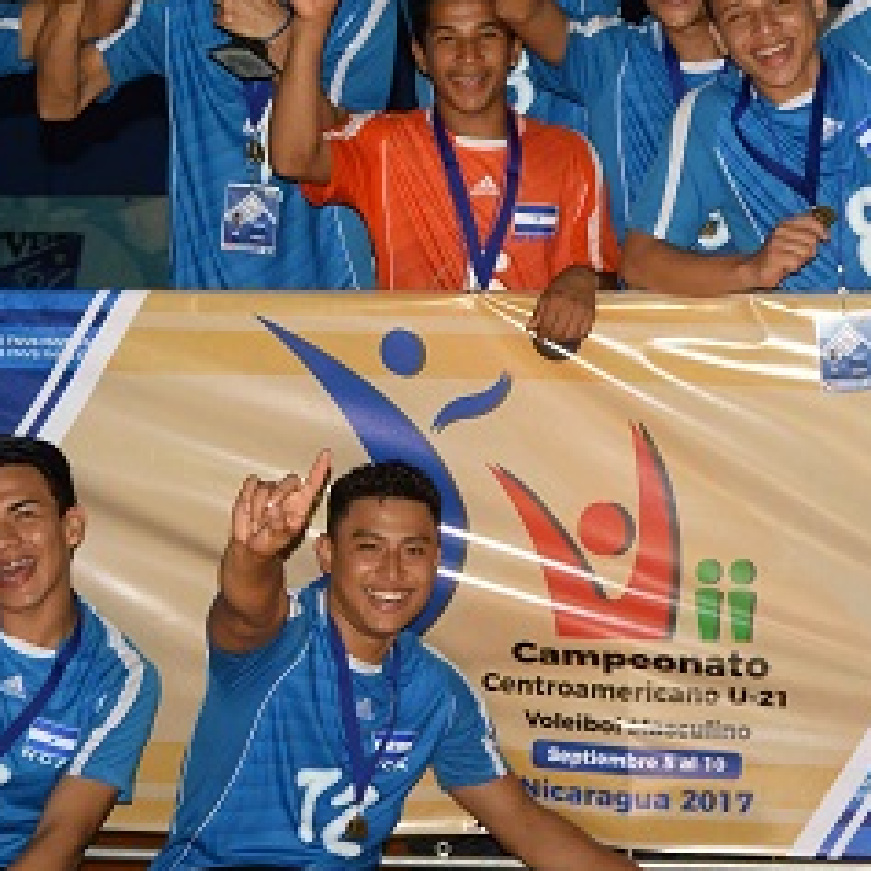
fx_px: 2505
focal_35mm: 88
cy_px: 300
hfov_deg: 19.7
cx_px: 470
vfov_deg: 19.7
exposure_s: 1/200
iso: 250
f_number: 4
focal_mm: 35
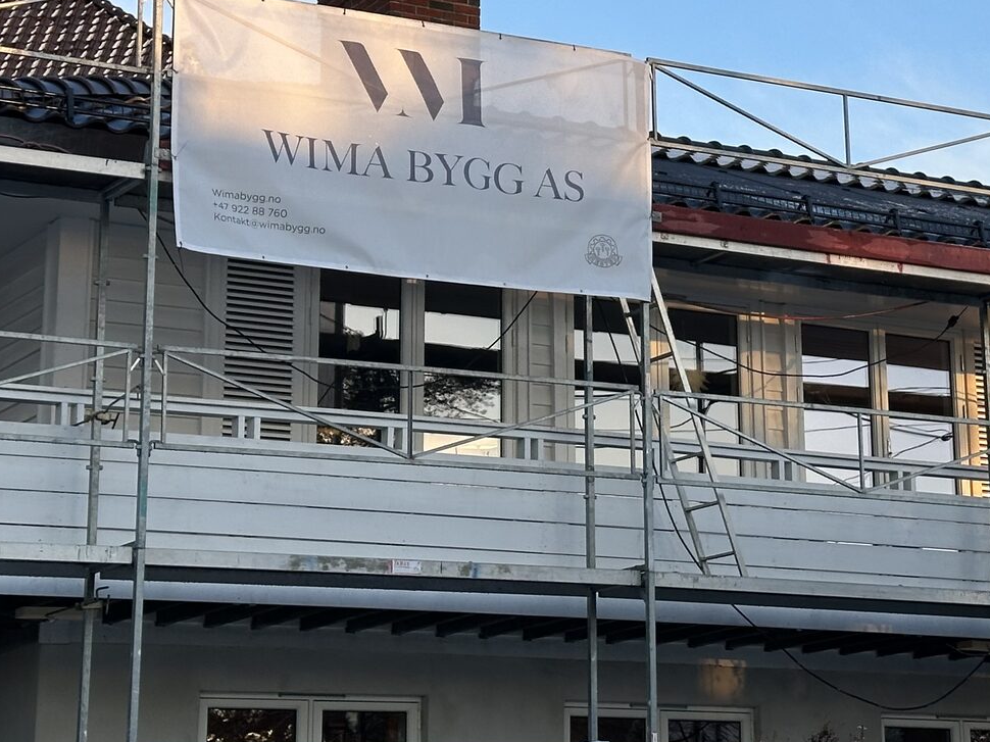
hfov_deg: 19.8
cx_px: 685
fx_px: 2831
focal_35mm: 99
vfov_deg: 14.8
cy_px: 96
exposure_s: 1/887
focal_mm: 6.86
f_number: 1.78
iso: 64
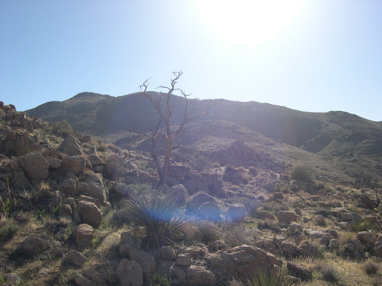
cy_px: 143
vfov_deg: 37.7
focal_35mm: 38
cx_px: 191
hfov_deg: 49.0
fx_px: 419
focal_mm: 8
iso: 100
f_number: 7.6
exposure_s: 1/279
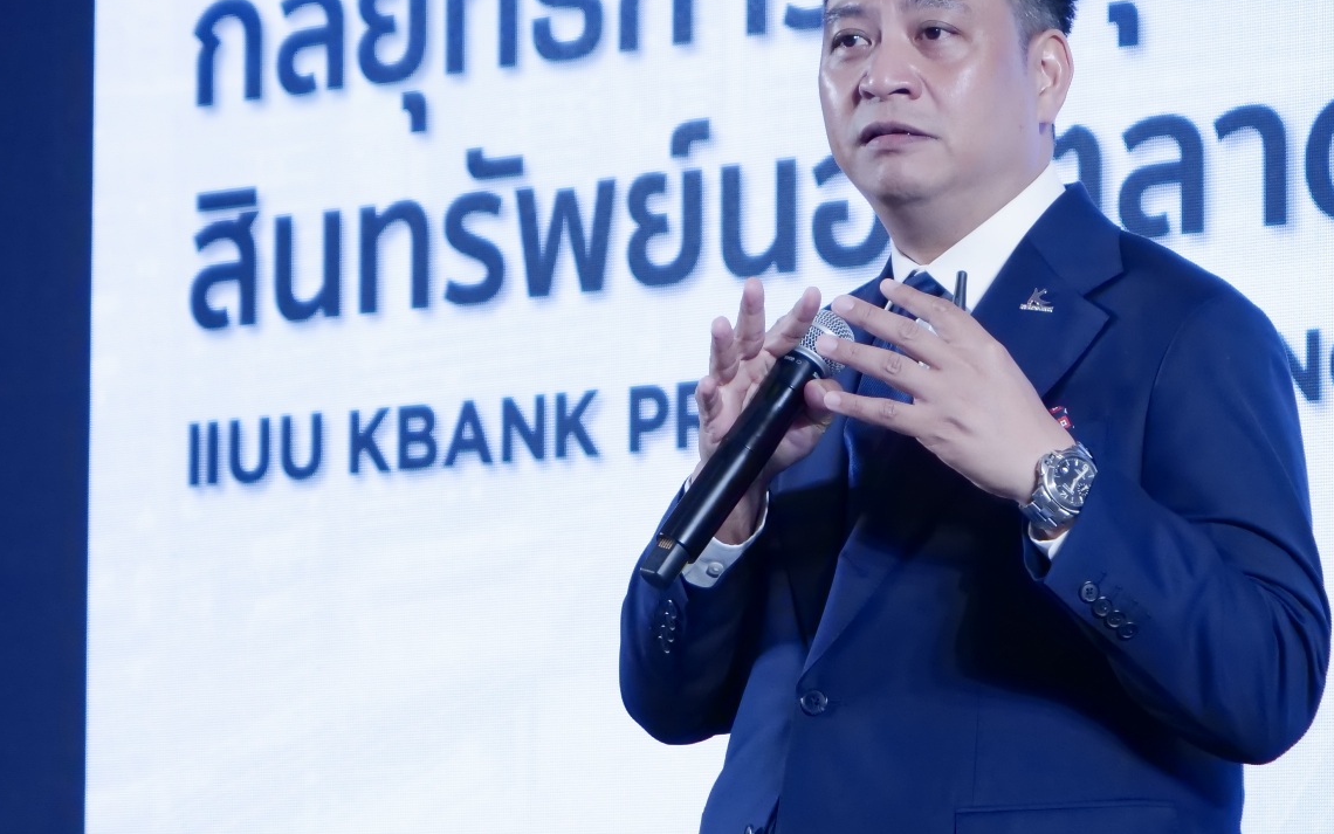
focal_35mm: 185
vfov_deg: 7.1
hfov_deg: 11.3
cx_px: 527
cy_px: 576
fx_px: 6727
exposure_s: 1/100
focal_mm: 48
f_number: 3.9
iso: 1600
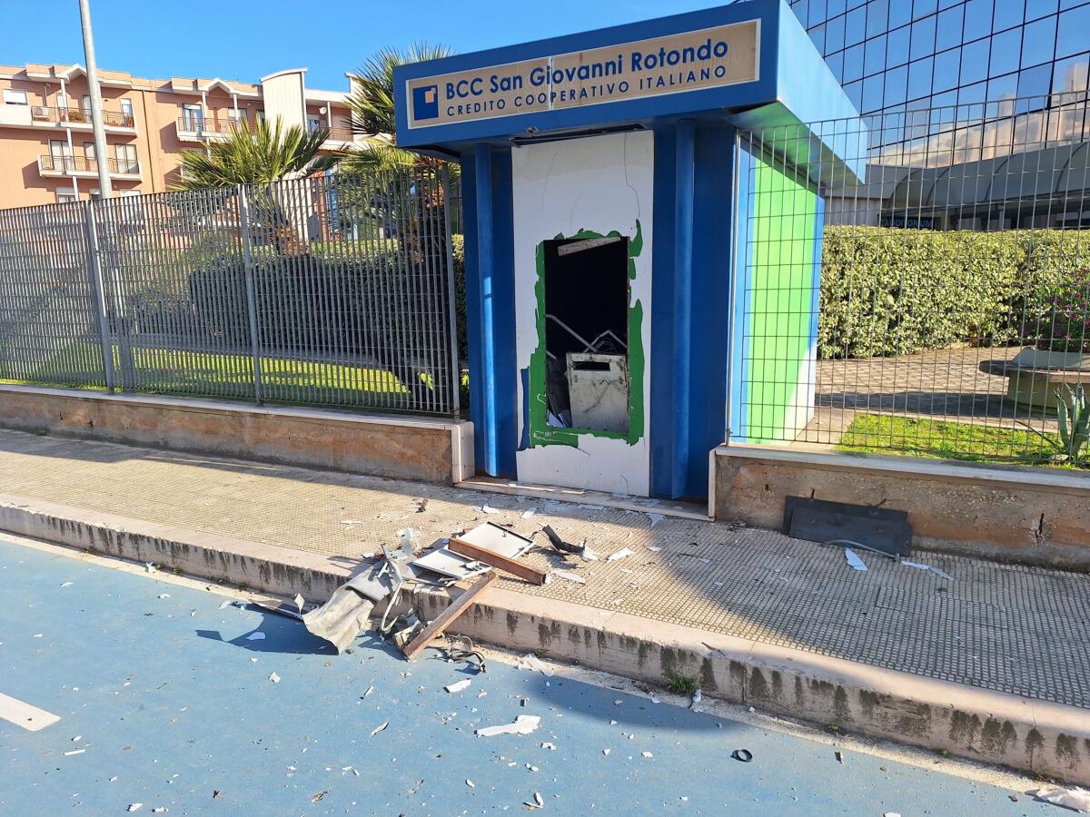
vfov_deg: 58.9
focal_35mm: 23
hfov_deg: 73.9
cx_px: 545
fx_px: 724
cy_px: 408
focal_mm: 5.54
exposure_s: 1/1647
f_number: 1.8
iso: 40
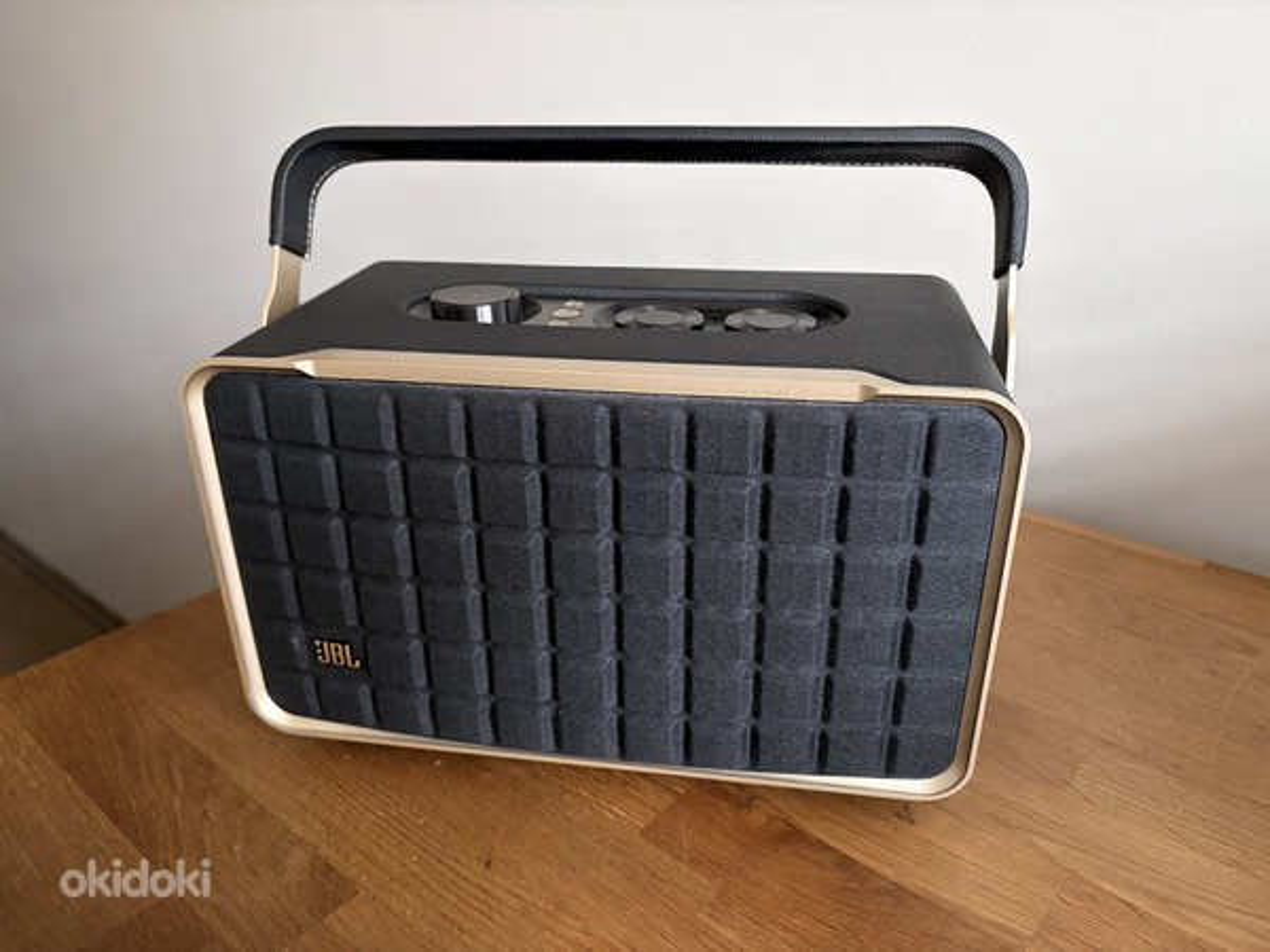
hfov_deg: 67.3
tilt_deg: -24.5
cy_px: 476
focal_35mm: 26
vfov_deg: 53.1
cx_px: 635
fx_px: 954
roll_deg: +0.0
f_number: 1.6
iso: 500
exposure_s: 1/40
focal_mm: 5.96
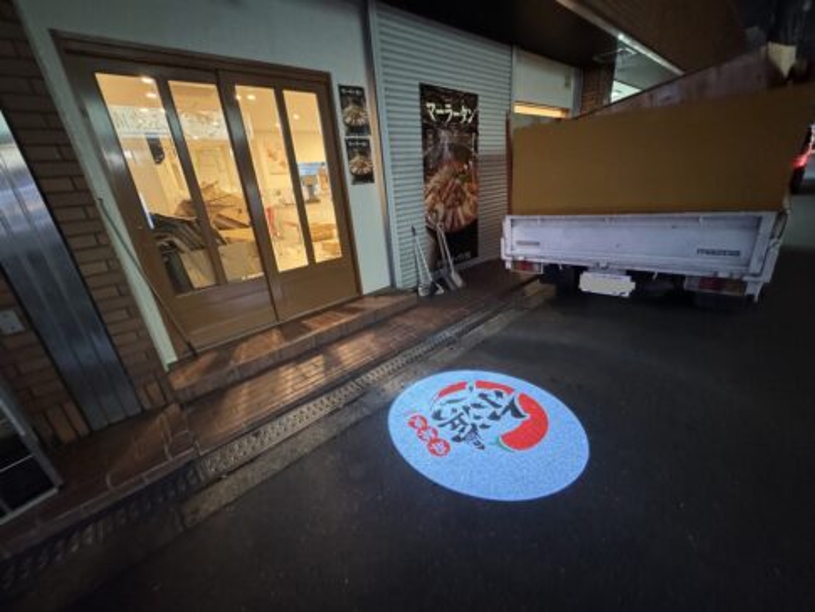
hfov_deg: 102.0
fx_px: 330
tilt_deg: -19.7
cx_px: 408
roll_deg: +5.8
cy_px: 306
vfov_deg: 85.7
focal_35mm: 14
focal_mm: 2.22
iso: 1250
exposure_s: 1/60
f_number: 2.2
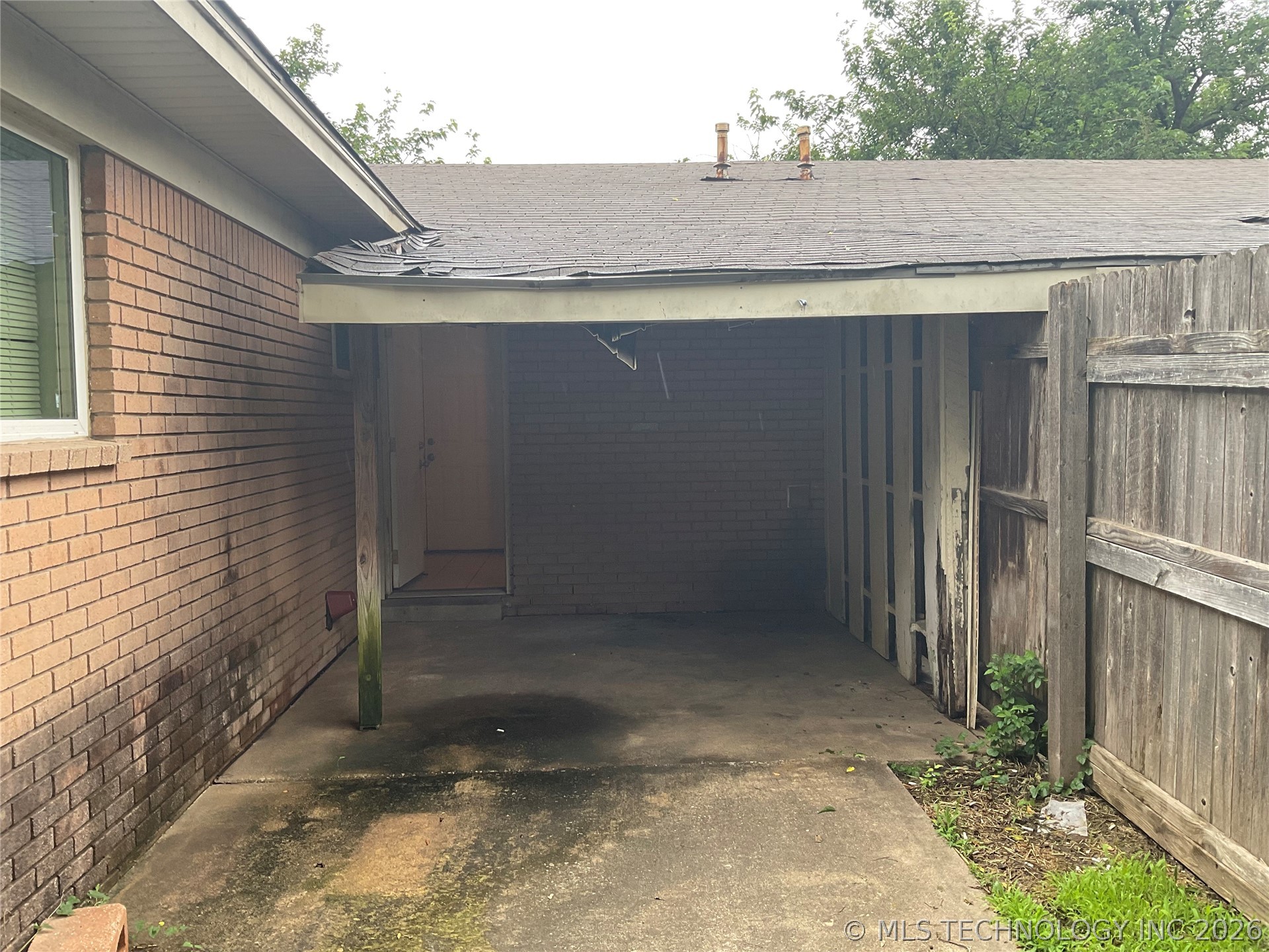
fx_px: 1063
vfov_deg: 48.2
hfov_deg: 61.7
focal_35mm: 29
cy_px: 476
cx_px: 634
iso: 32
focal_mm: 3
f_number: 1.8
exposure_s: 1/122
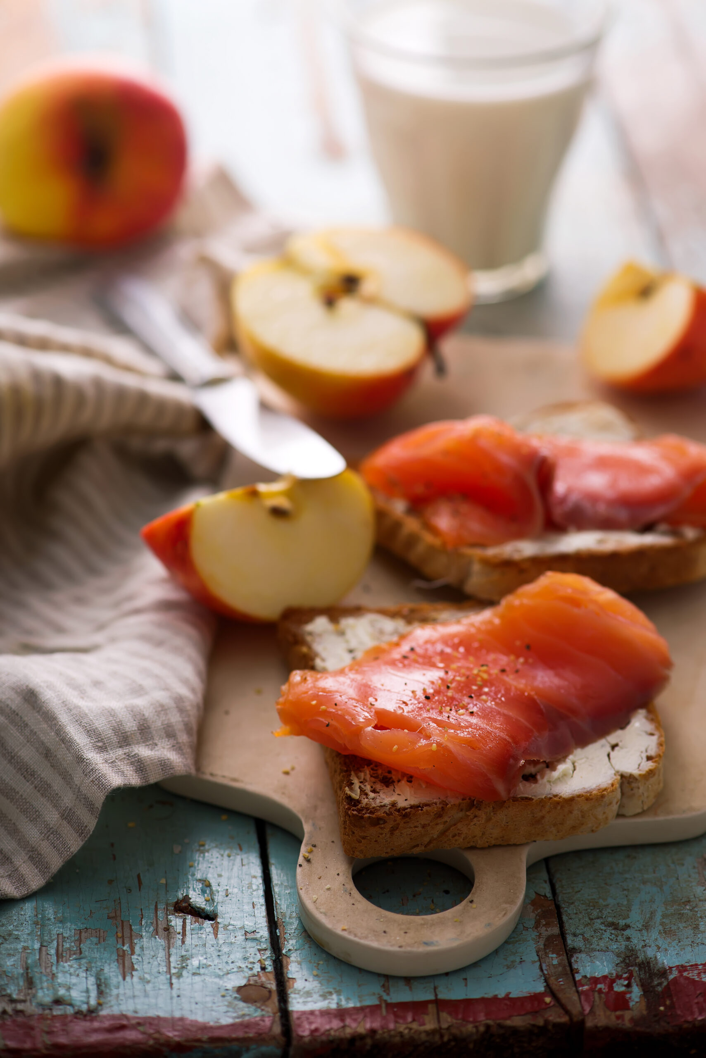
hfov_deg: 13.1
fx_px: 3086
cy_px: 529
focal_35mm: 105
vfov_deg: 19.4
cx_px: 353
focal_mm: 105
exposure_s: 1/125
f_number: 5.6
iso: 100
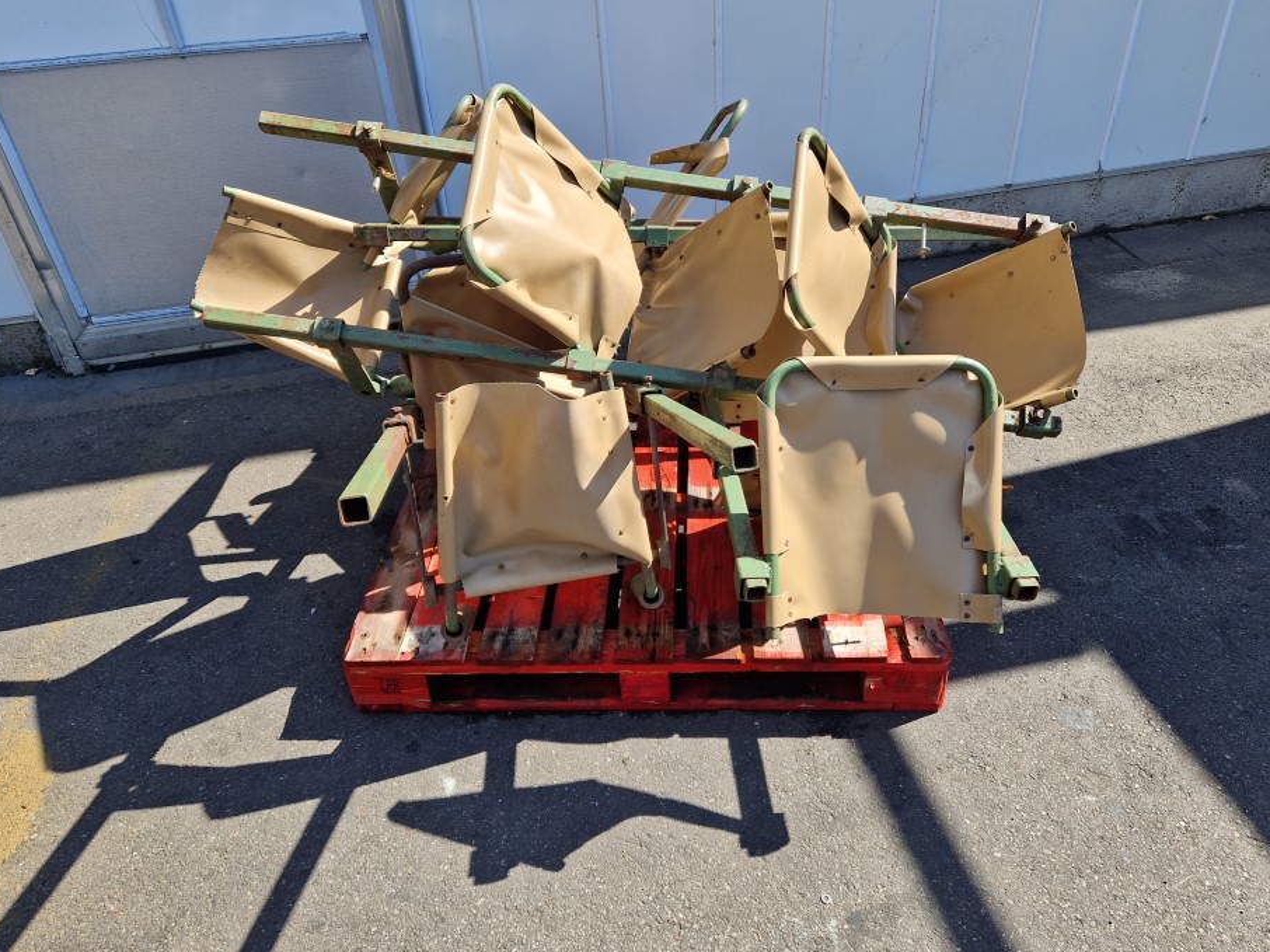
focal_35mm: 26
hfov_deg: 67.2
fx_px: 954
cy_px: 447
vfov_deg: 53.0
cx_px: 688
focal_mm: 5.4
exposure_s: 1/540
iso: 50
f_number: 1.8
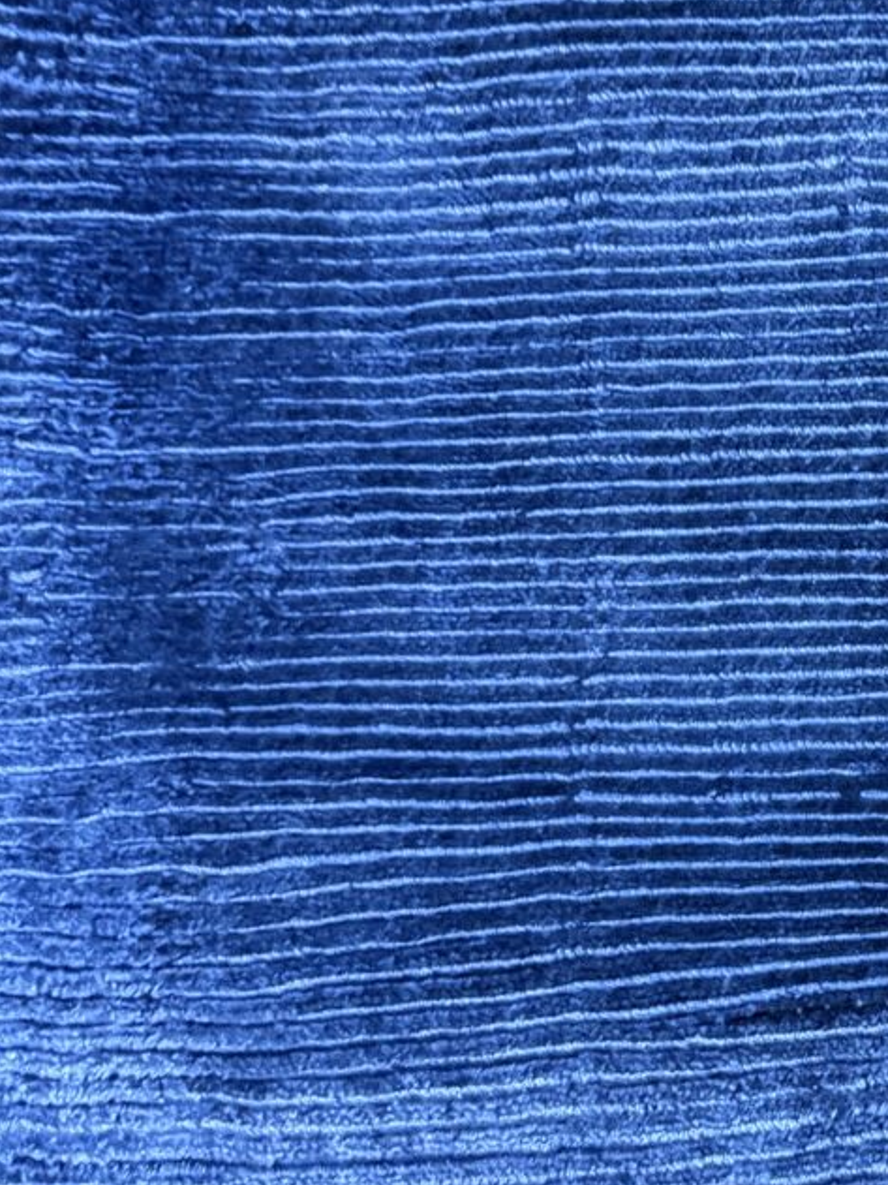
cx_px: 1250
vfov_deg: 26.7
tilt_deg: -79.9
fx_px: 2498
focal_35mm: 73
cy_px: 545
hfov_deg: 18.3
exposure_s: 1/33
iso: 800
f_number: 1.78
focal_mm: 6.76
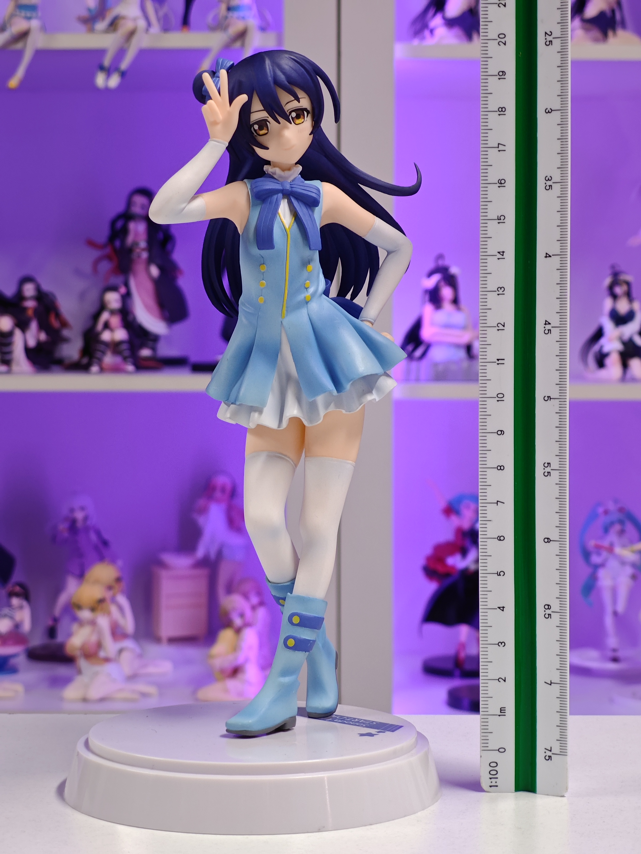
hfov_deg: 18.4
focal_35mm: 80
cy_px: 427
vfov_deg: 24.4
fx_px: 1975
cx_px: 320
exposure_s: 1/17.3
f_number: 2.4
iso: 400
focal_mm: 7.48
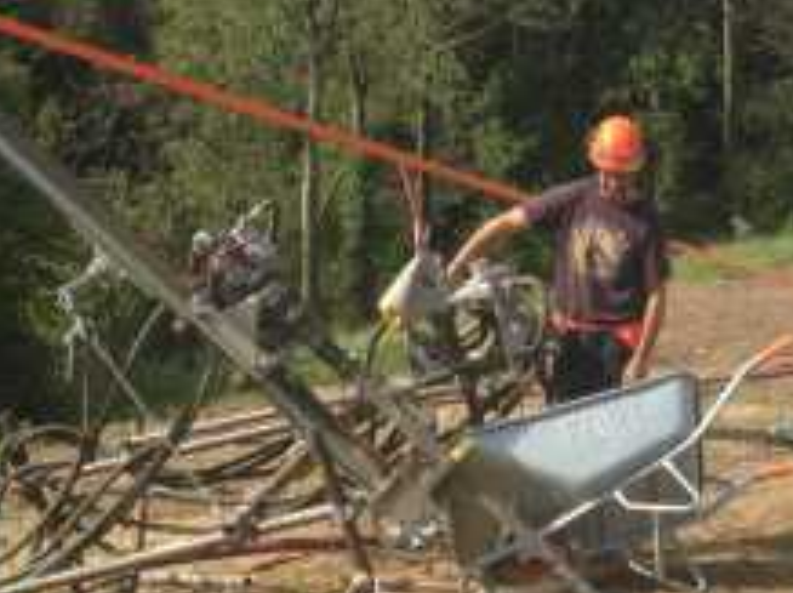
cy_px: 229
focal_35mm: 97
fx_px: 2220
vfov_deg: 15.2
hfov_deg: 20.1
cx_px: 600
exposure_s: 1/1130
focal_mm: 4.12
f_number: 2.4
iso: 50
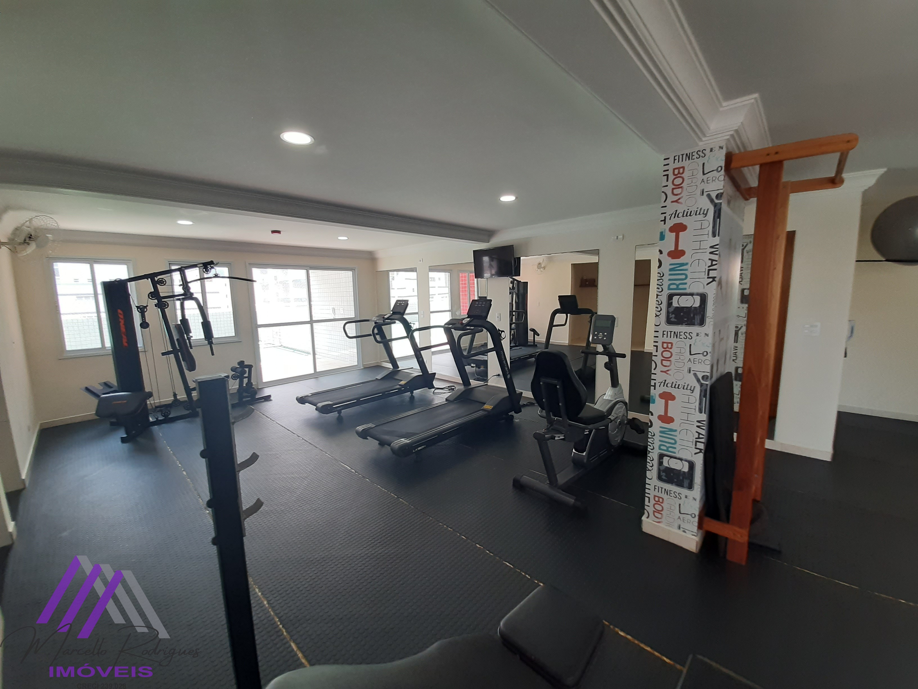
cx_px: 459
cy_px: 344
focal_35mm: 13
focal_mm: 1.42
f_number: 2.2
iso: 50
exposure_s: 1/60
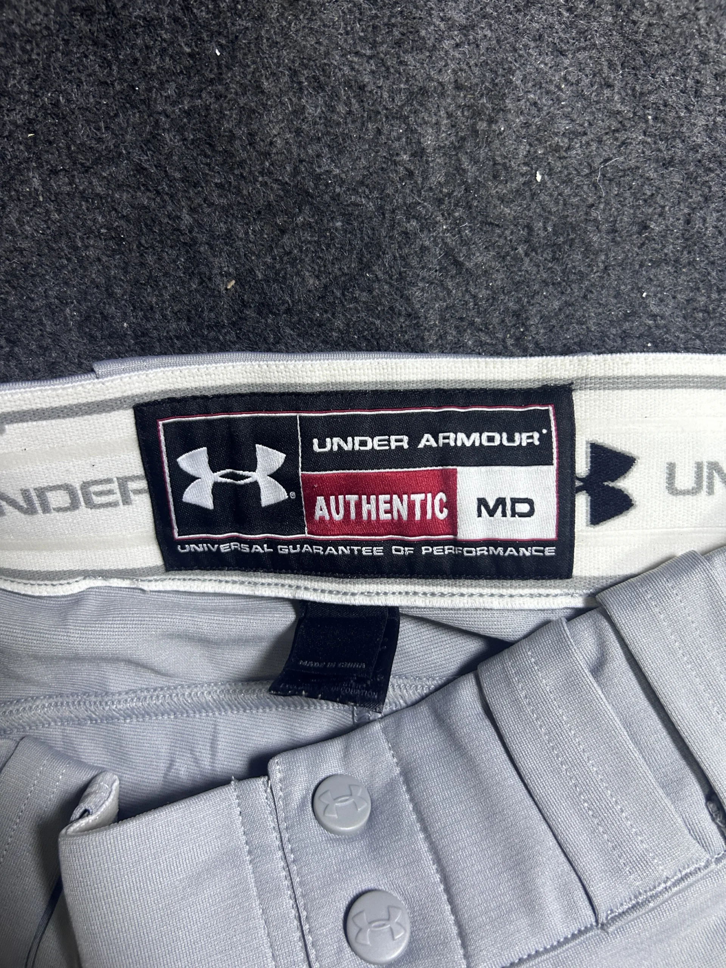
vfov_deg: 67.3
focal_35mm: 26
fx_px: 727
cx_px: 363
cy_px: 484
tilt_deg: -72.0
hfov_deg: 53.1
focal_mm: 5.7
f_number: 1.5
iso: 160
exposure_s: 1/50
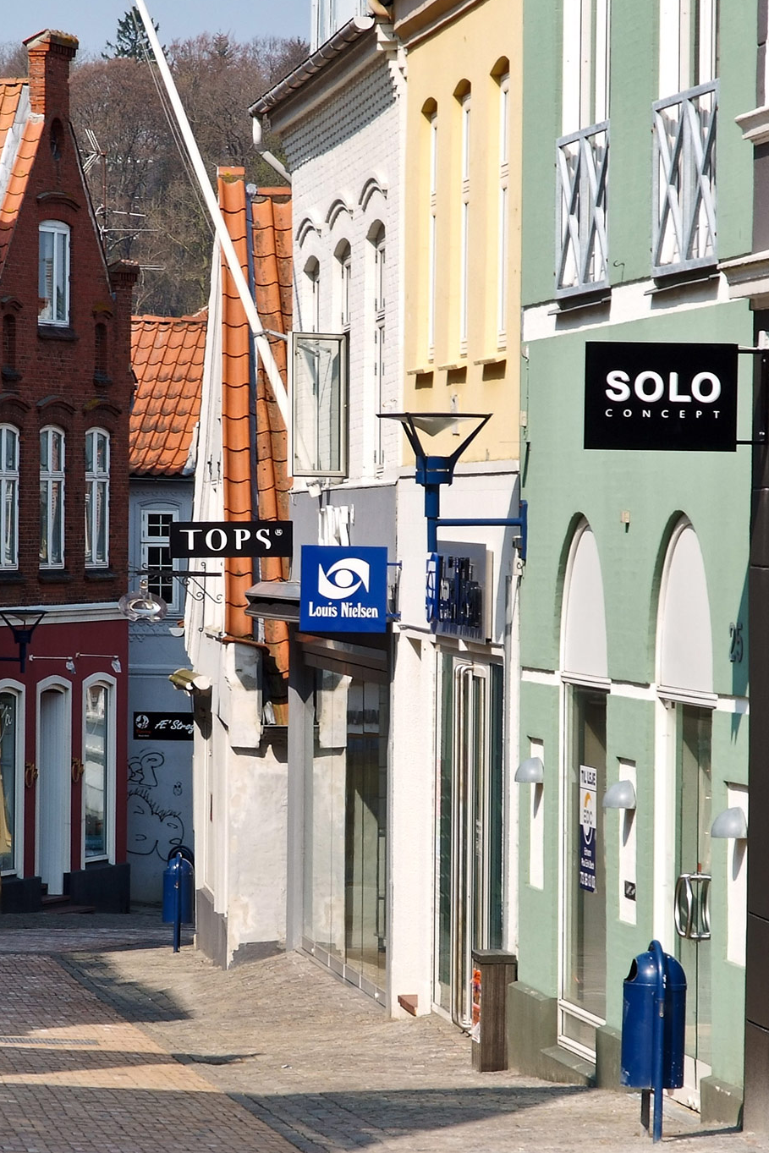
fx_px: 5061
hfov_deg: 8.7
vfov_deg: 13.0
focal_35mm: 158
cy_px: 574
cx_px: 281
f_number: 9
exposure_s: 1/180
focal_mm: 70
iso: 100
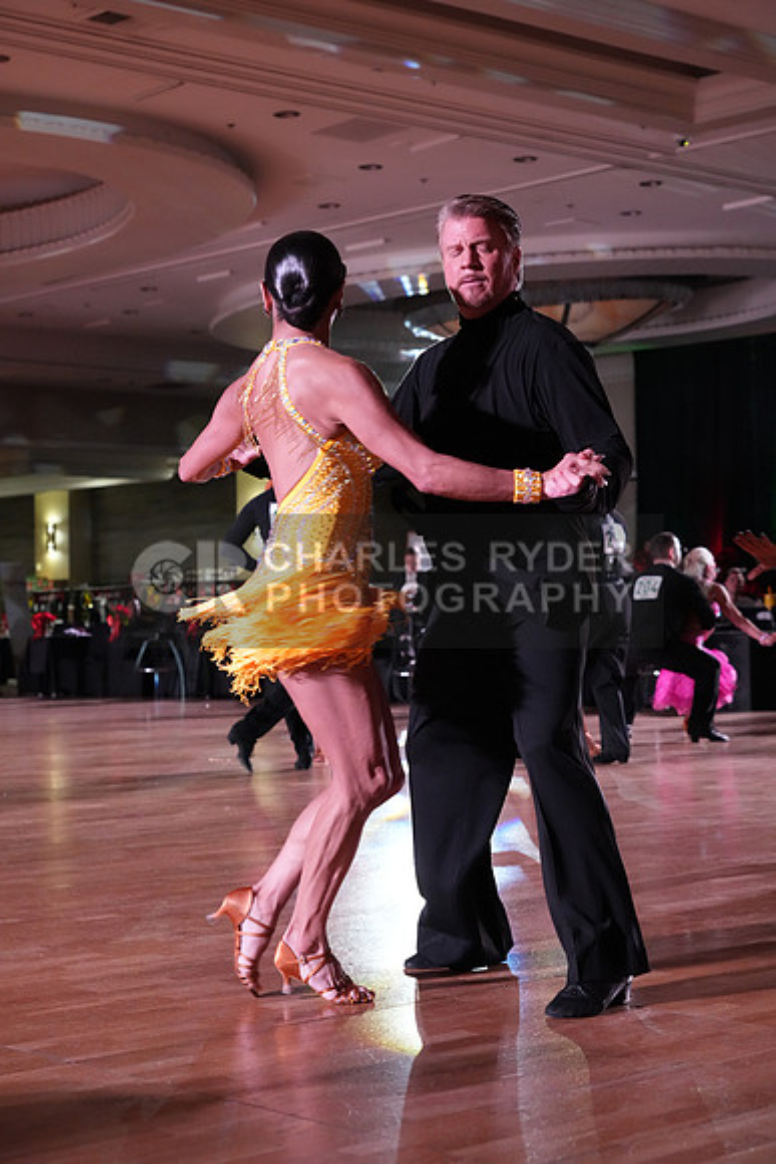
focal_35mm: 63
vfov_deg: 31.9
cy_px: 582
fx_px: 2036
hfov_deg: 21.6
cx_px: 388
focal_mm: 63
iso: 5000
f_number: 5
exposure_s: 1/320
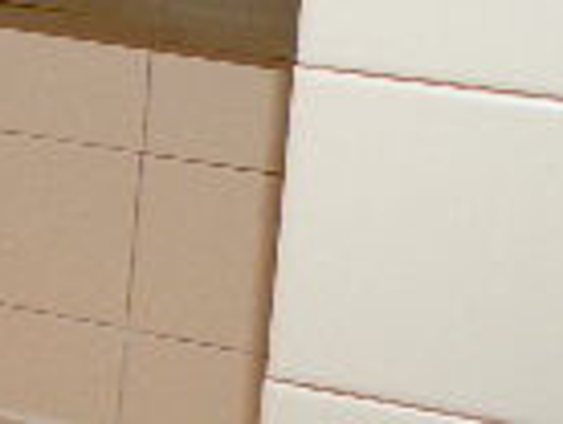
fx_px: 2493
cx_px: -726
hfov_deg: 11.1
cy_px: -98
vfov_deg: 9.6
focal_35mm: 153
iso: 64
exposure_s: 1/56.3
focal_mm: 5.8
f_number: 3.2
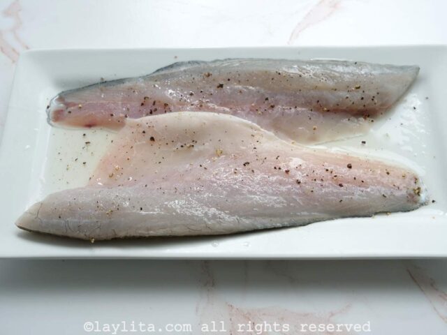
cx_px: 224
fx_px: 491
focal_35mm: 38
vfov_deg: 37.7
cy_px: 168
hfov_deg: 49.0
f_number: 4.5
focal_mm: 19
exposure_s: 1/160
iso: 200
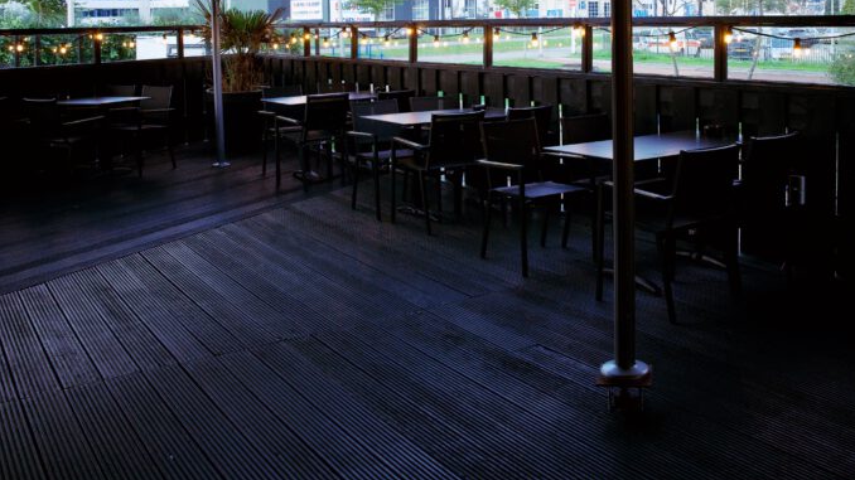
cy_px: 56
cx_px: 545
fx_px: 861
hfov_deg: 52.1
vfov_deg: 30.0
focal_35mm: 38
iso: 400
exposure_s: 1/50
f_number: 7.1
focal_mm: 24
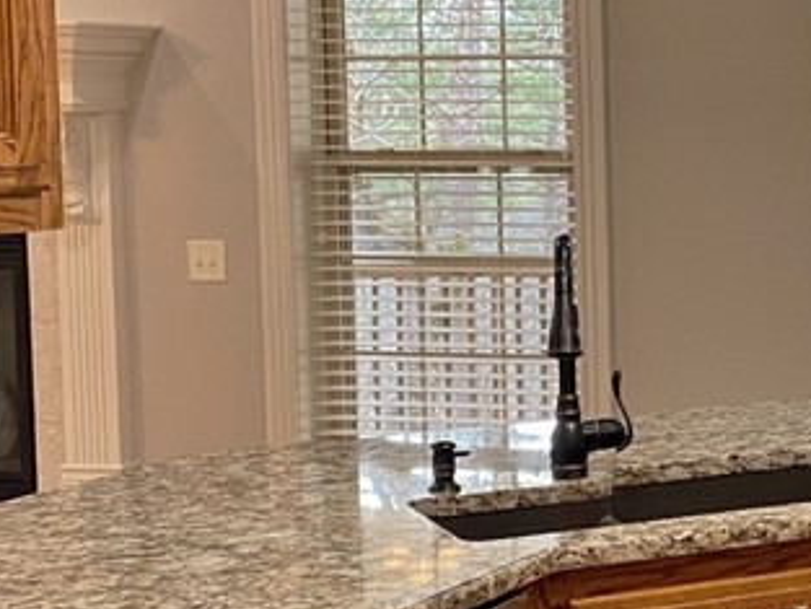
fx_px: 1992
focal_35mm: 85
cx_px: 1202
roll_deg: +0.4
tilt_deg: -3.8
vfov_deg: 17.4
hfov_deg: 20.0
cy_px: 267
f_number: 1.8
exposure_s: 1/60
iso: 80
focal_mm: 4.25
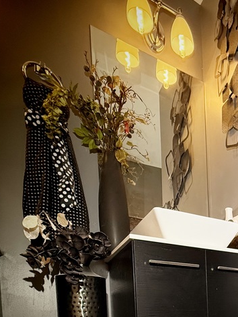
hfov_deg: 37.0
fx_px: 294
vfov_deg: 45.9
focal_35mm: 32
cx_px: 262
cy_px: 330
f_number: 2.2
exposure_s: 1/120
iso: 250
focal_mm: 2.22
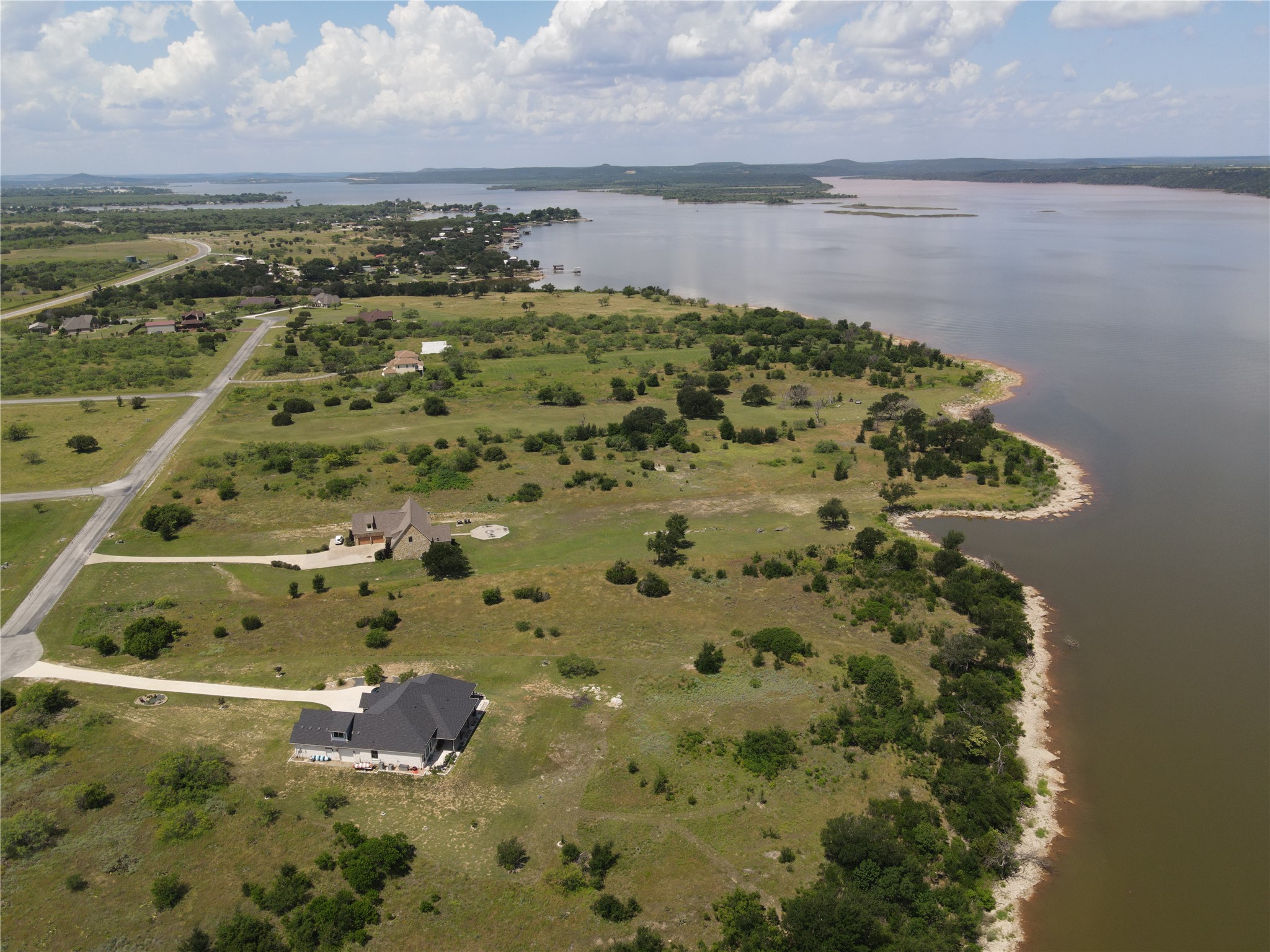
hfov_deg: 71.6
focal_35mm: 24
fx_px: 881
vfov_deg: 56.8
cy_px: 476
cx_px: 635
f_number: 2.8
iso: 100
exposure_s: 1/800
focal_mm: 4.5
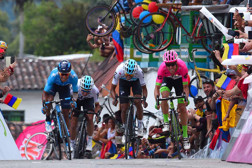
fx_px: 2798
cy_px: 84
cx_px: 126
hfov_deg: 5.2
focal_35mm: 400
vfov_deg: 3.4
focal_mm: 400
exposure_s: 1/1600
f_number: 8
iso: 1000
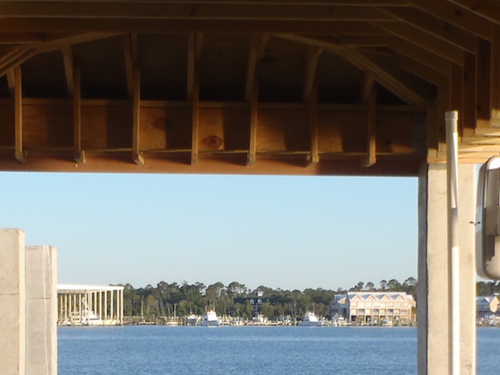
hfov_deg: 20.4
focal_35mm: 96
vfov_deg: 15.1
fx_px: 1387
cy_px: 407
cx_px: 248
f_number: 3.9
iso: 80
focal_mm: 5
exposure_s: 1/250
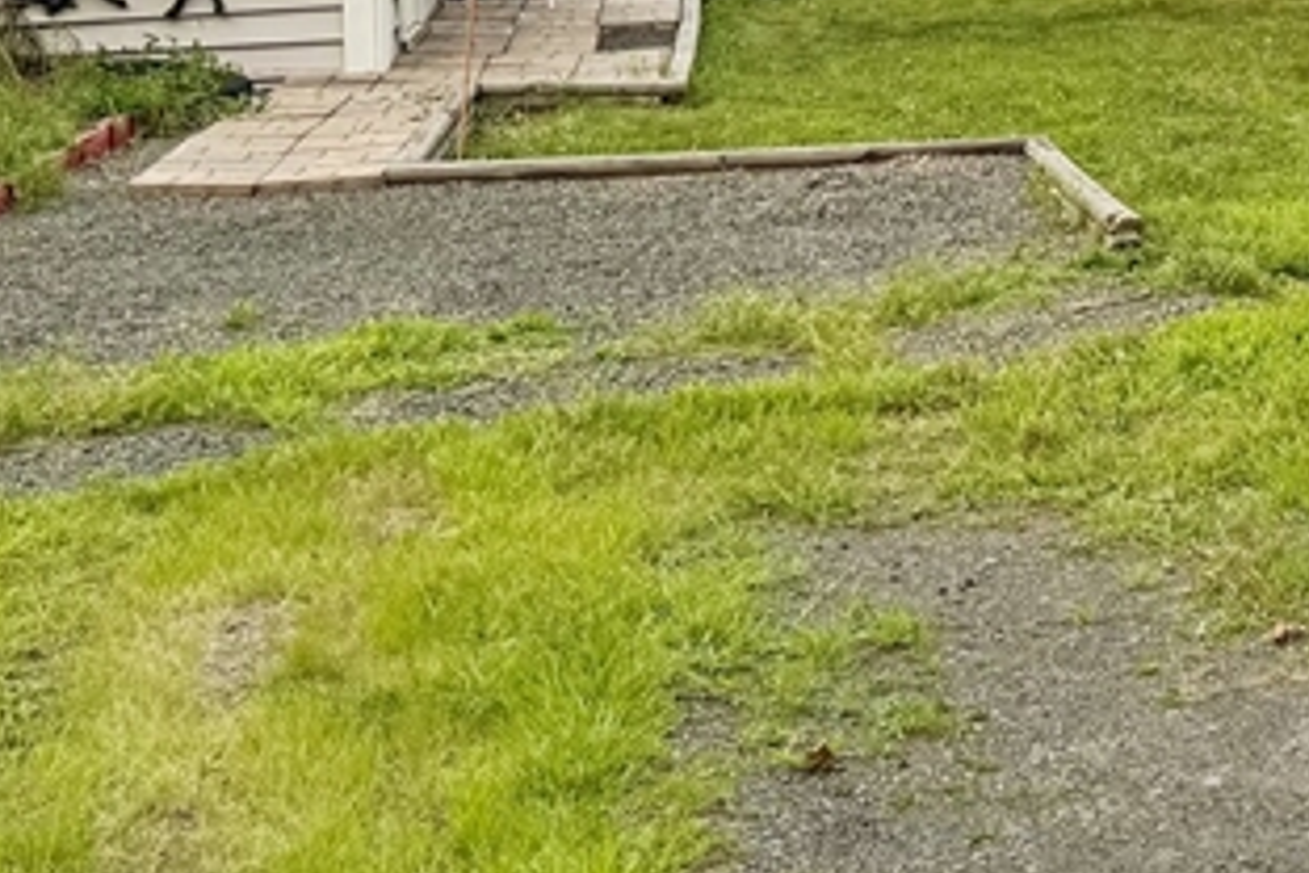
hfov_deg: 22.1
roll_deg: +0.1
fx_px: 2981
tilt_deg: -0.1
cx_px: 1720
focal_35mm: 82
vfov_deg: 15.8
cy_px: -256
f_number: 1.78
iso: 80
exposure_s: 1/1361
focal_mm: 6.76
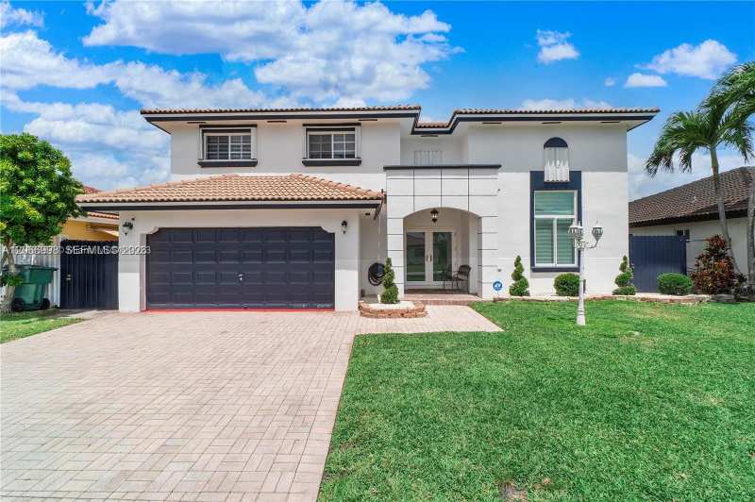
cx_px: 378
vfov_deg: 77.2
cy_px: 251
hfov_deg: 100.4
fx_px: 314
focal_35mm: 15
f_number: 11
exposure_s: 1/400
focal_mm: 10
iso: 100
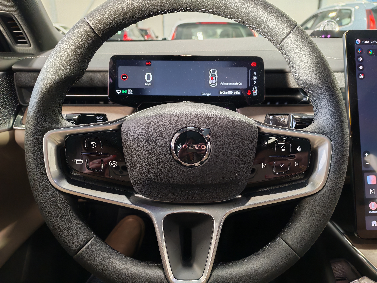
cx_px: 188
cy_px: 142
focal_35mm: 27
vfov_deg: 51.4
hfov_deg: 65.3
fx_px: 294
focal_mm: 6.12
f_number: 1.9
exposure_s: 1/50
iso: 800
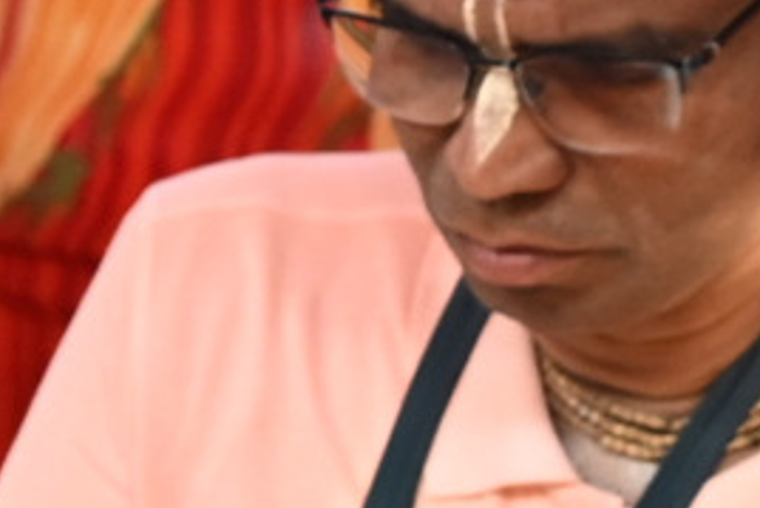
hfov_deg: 9.0
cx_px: -786
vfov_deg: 6.3
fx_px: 4541
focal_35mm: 215
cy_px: 773
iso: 1250
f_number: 4
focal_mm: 24
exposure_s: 1/800
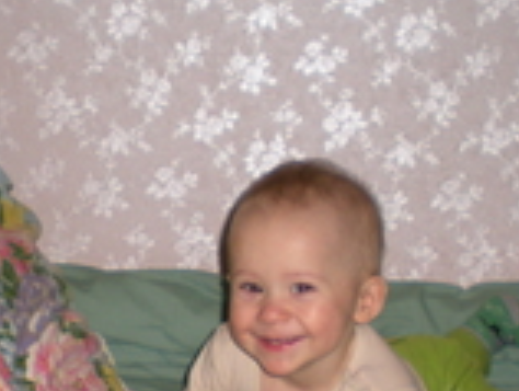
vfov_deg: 13.6
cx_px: 210
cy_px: 345
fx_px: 1622
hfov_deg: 18.2
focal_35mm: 108
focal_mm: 6.3
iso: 73
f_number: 3.1
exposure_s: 1/60
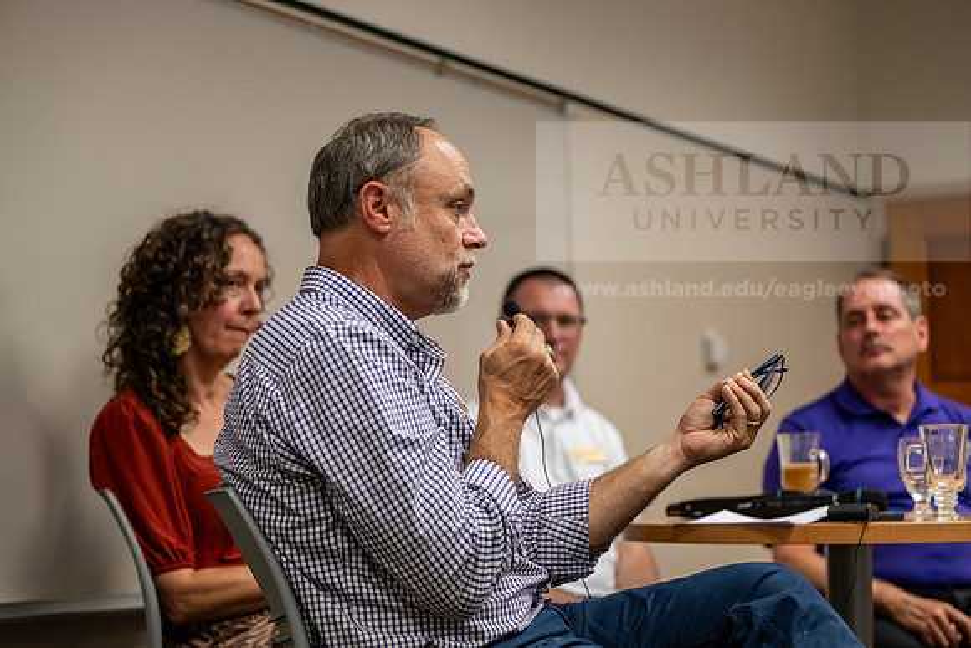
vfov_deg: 18.7
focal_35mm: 73
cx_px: 486
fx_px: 1969
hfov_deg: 27.7
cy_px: 324
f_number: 2.8
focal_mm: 73
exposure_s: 1/200
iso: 1600
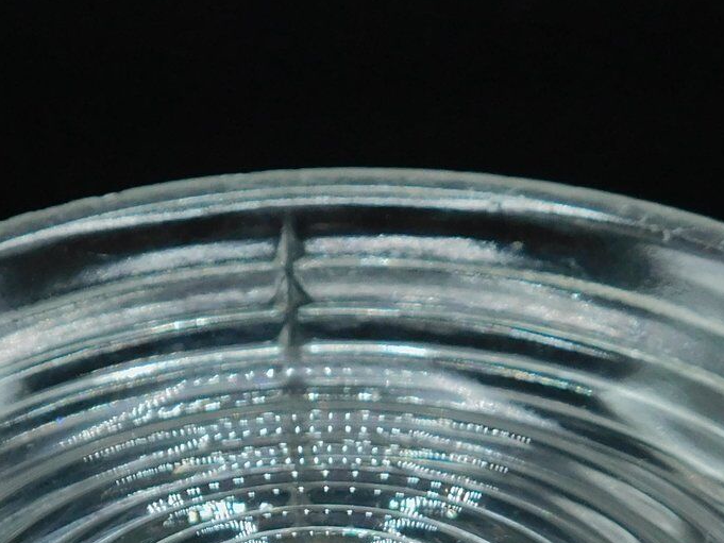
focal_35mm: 72
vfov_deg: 18.6
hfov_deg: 26.9
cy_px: 760
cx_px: 247
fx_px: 1506
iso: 125
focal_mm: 4
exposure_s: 1/160
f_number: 3
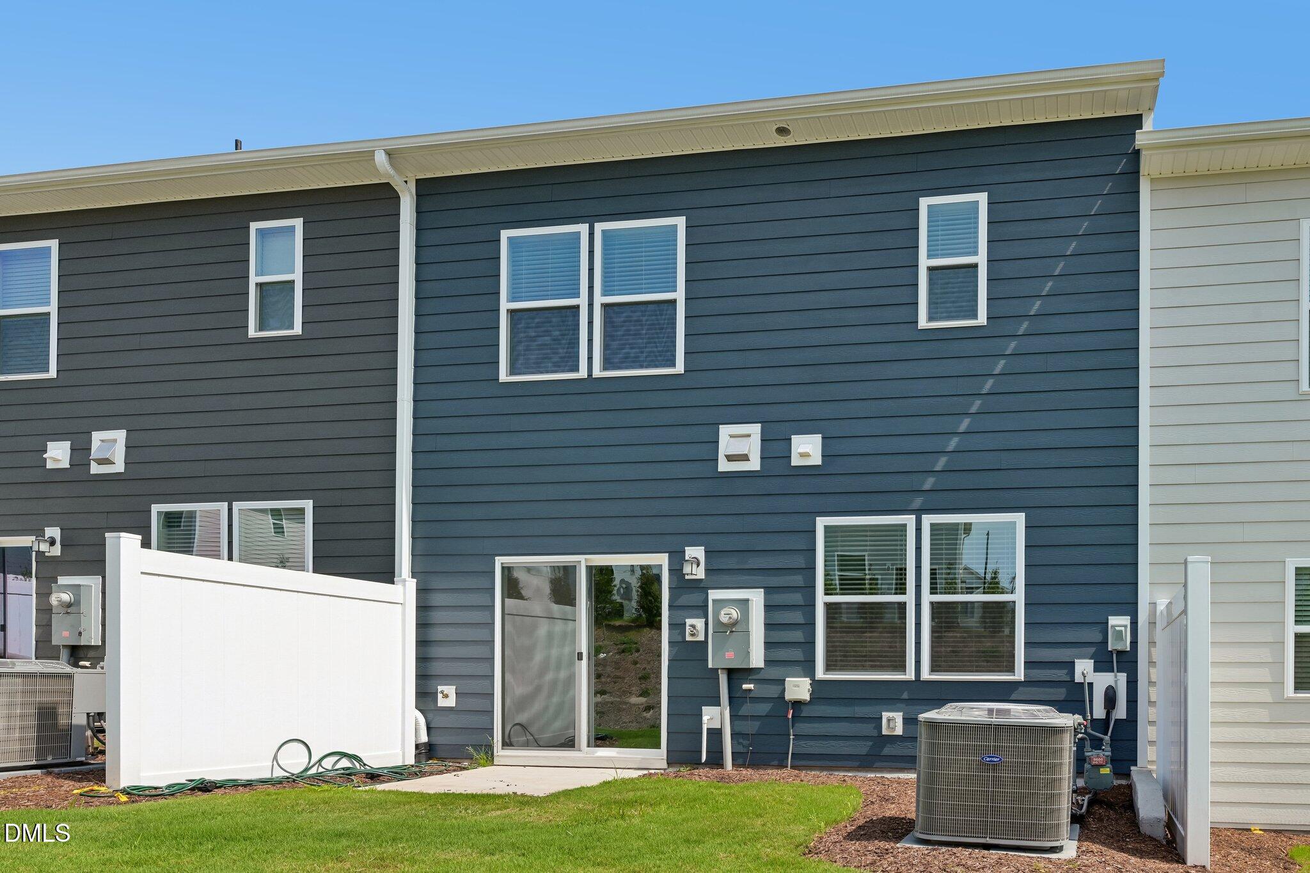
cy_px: 436
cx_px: 655
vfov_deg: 57.2
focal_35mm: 22
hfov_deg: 78.6
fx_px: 800
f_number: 9
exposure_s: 1/320
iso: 200
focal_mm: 22
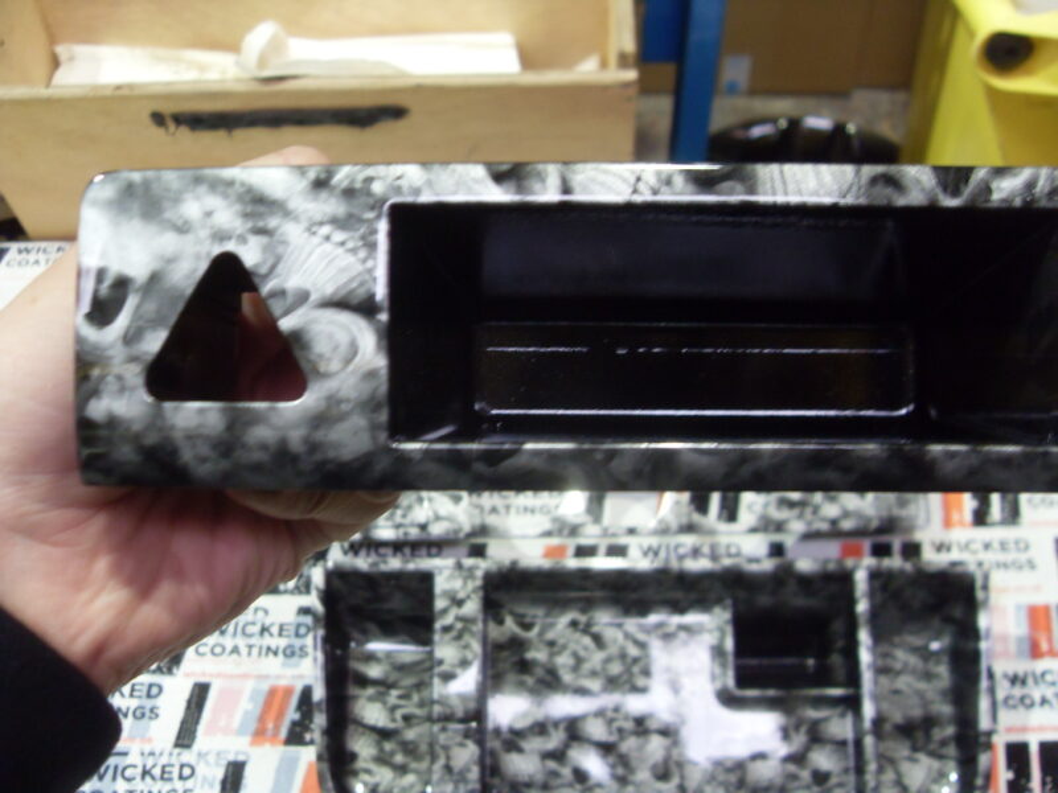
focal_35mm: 35
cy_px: 396
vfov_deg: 40.7
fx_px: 1070
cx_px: 529
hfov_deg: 52.6
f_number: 2.8
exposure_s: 1/10
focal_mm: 6.3
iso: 200
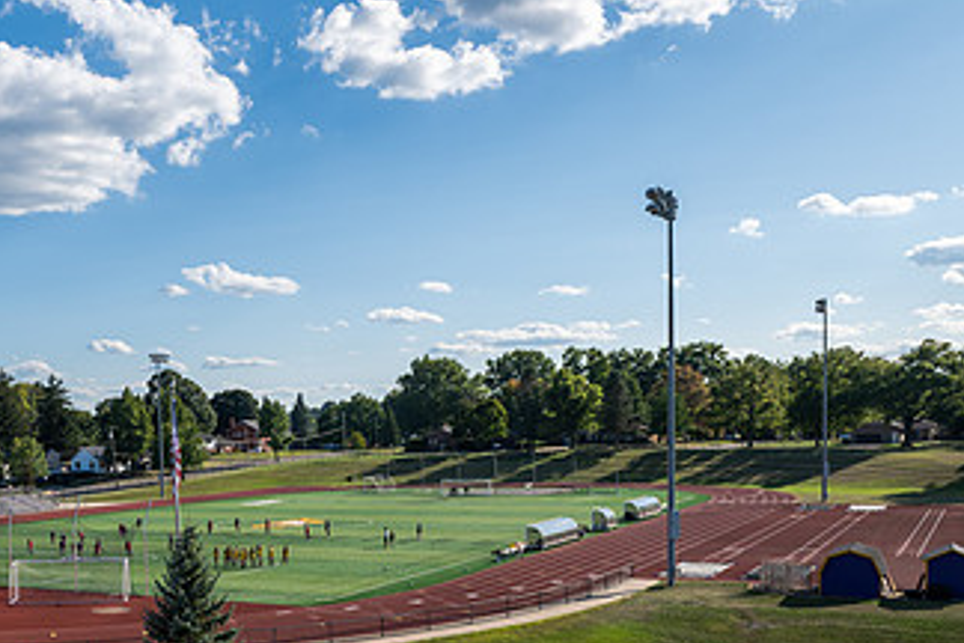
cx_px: 187
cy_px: 522
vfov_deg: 30.4
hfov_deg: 43.2
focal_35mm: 43
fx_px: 1151
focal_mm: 24
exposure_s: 1/400
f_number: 5.6
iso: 100
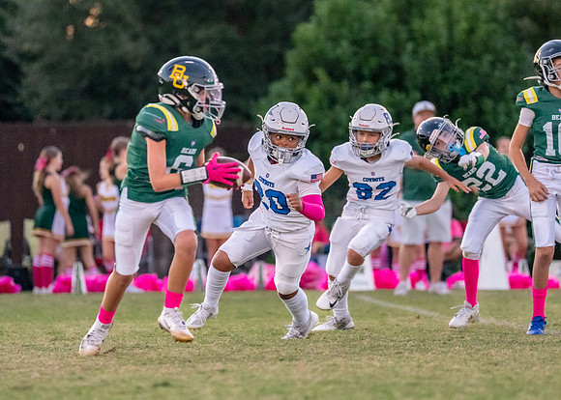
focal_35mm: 344
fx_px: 5476
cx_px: 257
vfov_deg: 4.2
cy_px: 170
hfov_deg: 5.9
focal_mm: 200
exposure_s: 1/1600
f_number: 2.8
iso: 4000
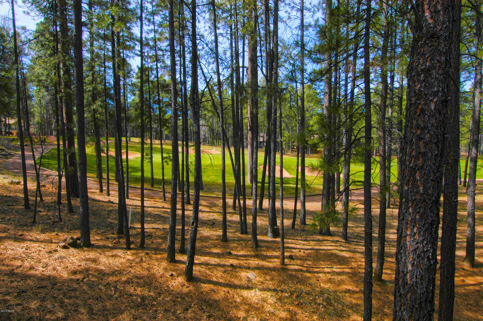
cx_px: 242
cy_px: 160
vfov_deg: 67.3
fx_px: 241
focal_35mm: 18
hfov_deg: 90.1
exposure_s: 1/125
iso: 200
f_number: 13
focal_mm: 12
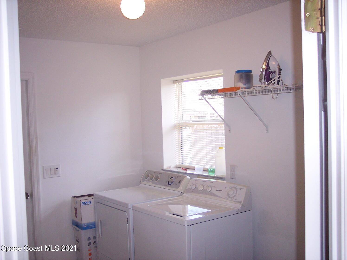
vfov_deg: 36.8
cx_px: 174
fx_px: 391
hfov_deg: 47.9
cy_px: 130
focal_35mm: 39
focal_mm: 8
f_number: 2.8
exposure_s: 1/60
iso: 140
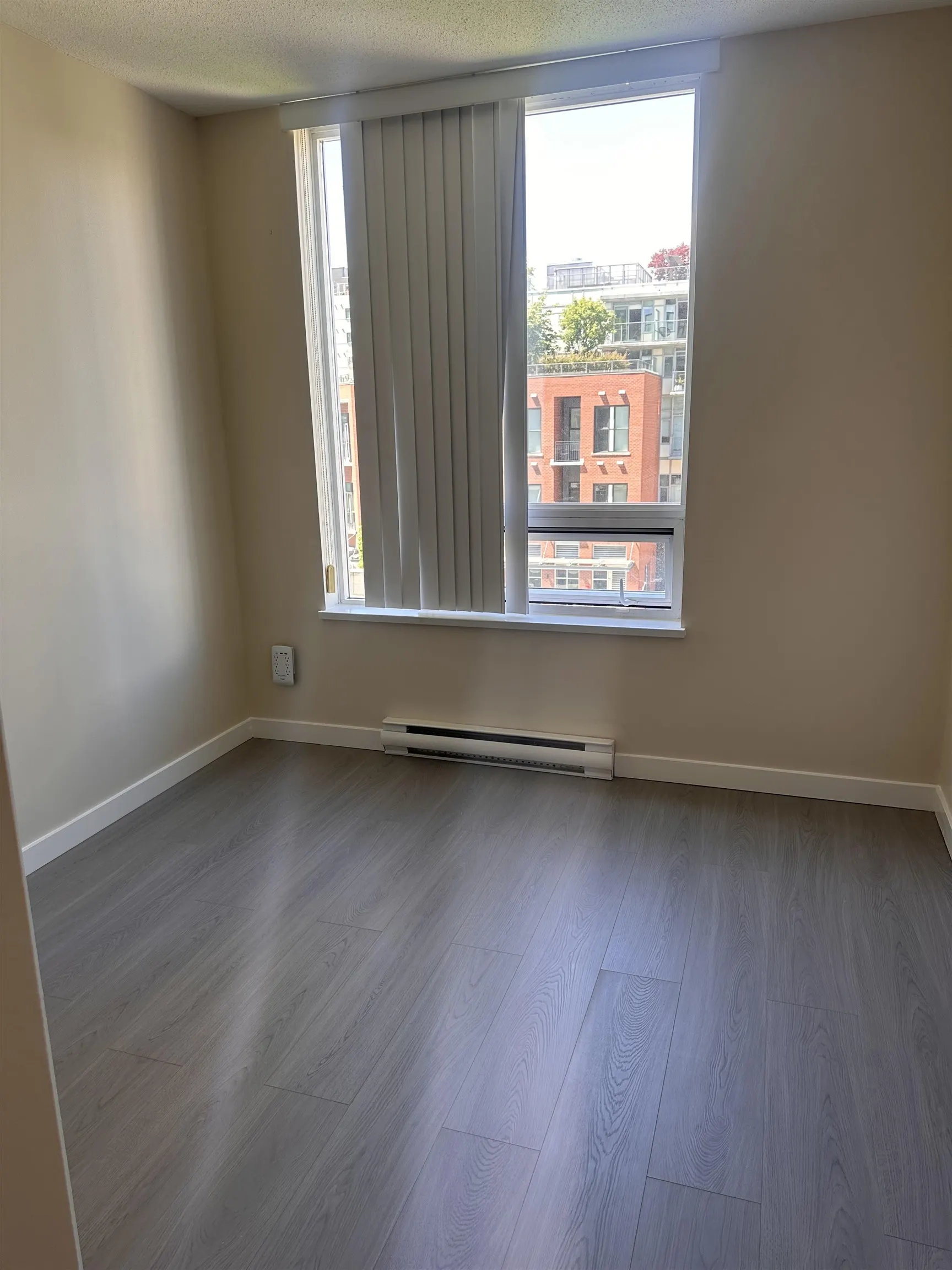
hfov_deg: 56.8
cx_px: 476
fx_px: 880
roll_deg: +1.3
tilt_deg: -12.3
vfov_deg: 71.6
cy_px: 635
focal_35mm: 24
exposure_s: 1/173
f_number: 1.78
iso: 80
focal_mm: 6.86
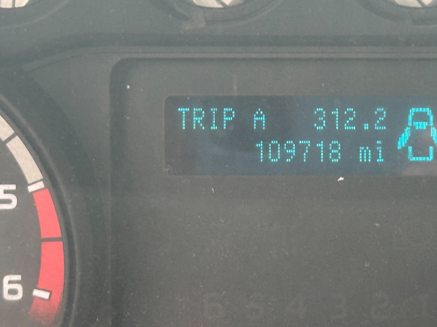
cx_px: 274
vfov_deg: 12.2
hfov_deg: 16.3
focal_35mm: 121
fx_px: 1528
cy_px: 132
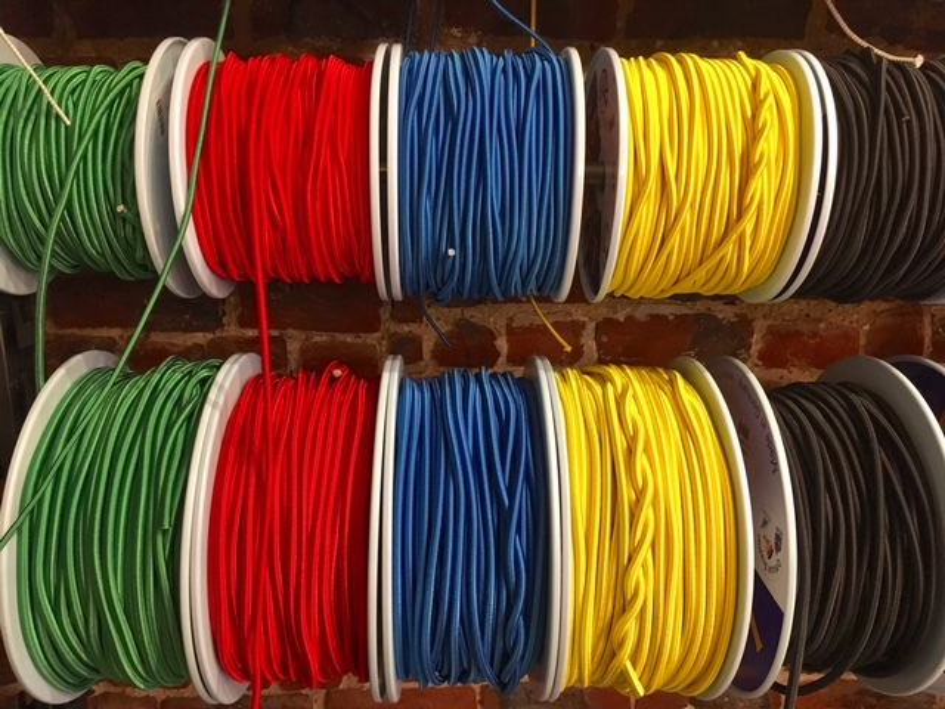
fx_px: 792
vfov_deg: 48.2
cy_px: 354
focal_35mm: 29
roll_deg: -1.2
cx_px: 472
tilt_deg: -14.0
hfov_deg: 61.7
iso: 200
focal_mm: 4.15
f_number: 2.2
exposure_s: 1/17
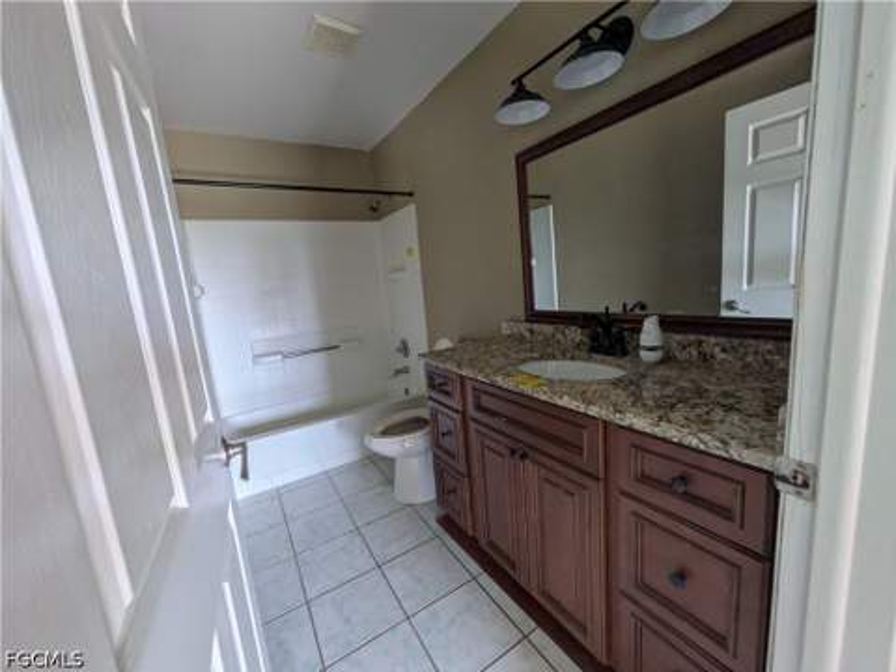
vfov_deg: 85.7
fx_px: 362
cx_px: 448
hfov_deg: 102.1
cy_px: 336
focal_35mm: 14
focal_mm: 1.83
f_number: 2.2
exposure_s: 1/60
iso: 349
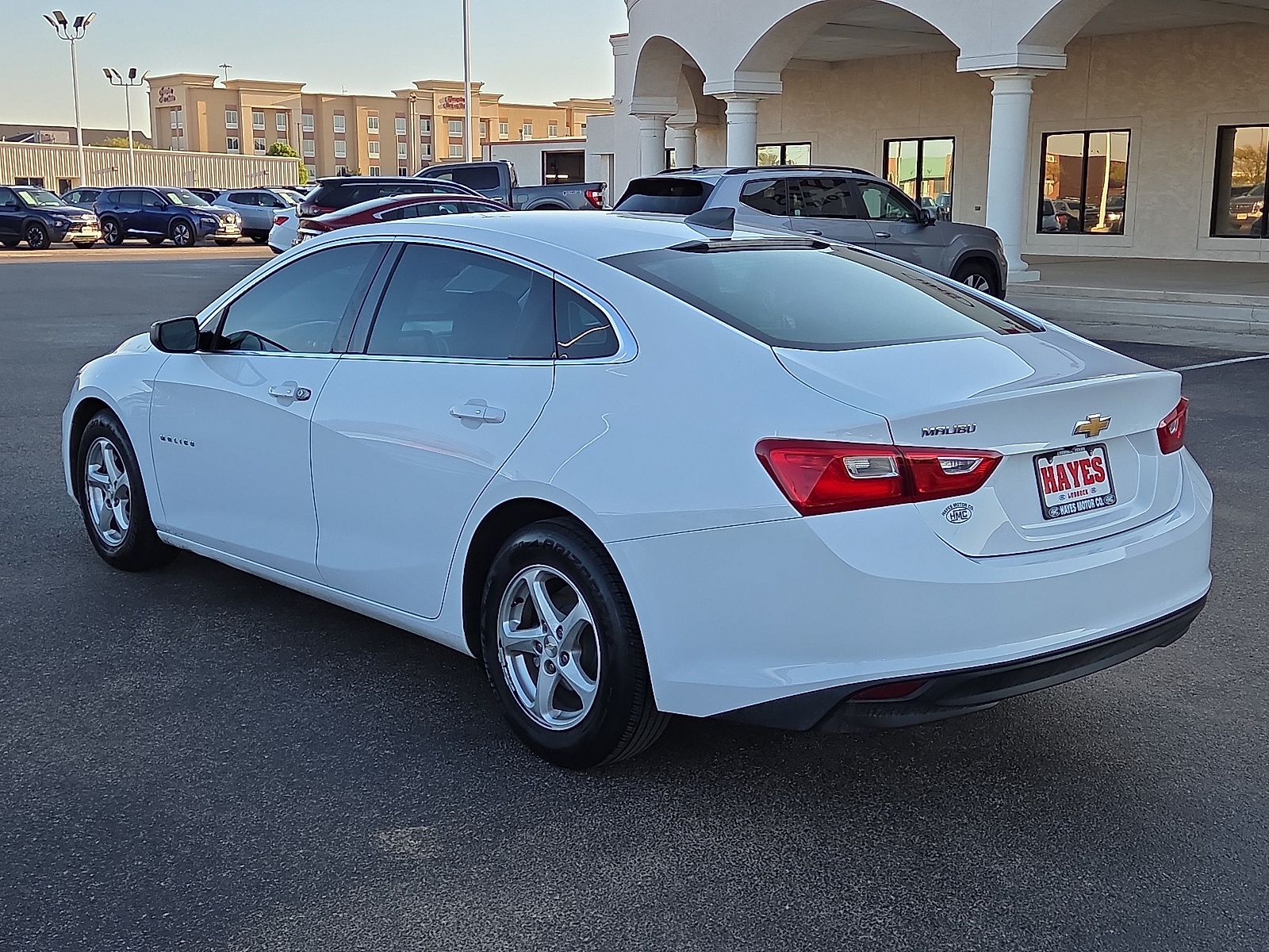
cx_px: 634
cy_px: 476
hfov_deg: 46.8
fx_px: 1466
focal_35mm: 40
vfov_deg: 36.0
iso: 25
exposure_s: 1/588
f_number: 1.8
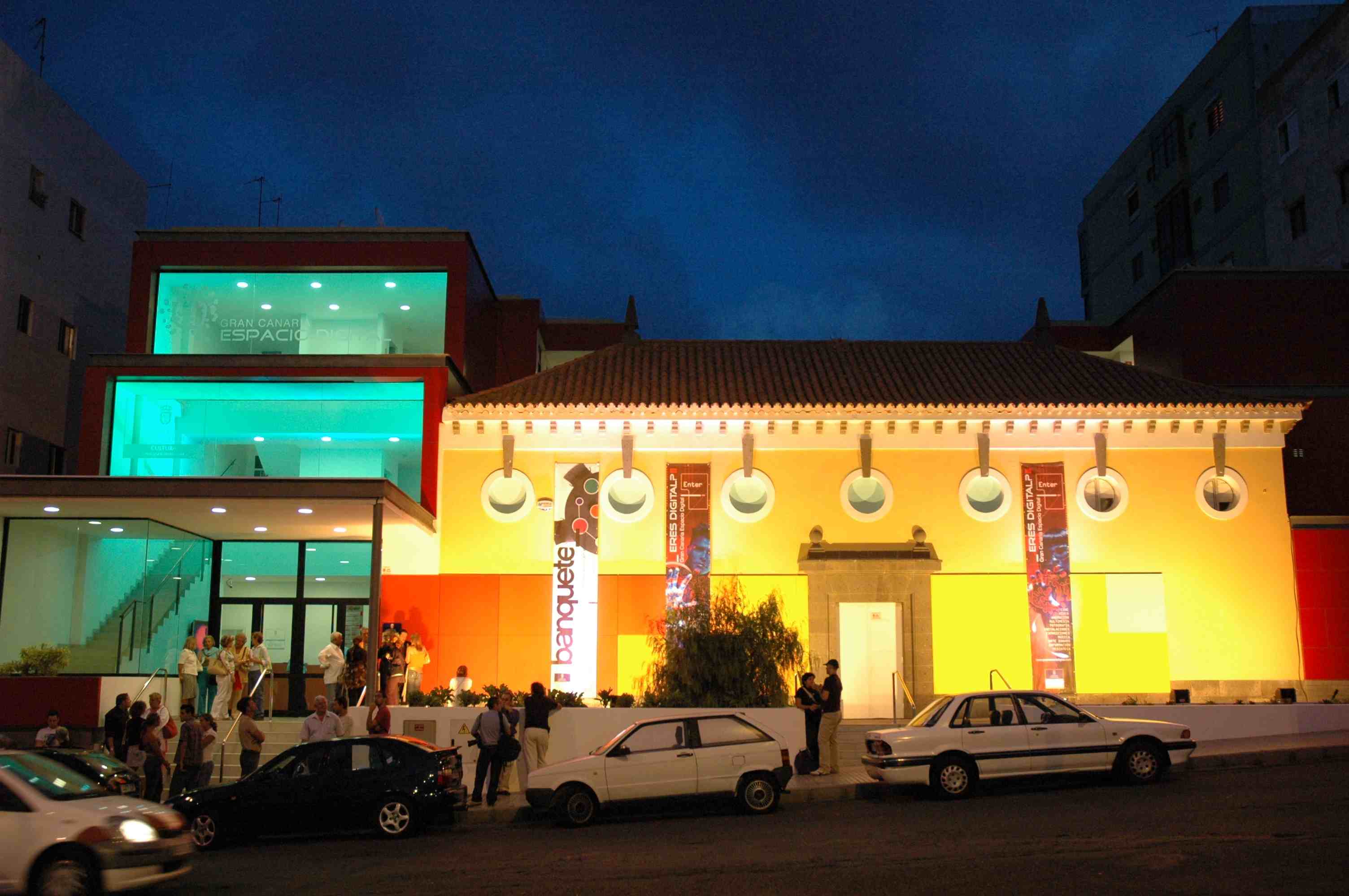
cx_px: 674
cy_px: 448
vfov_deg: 36.8
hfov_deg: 53.2
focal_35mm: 36
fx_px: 1348
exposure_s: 1/30
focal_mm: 24
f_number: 3.8
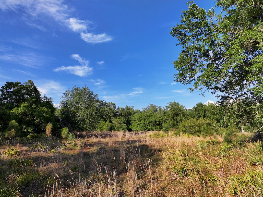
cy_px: 98
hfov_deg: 71.6
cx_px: 132
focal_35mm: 24
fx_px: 182
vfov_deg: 56.8
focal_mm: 12.29
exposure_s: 1/1250
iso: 100
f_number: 2.8
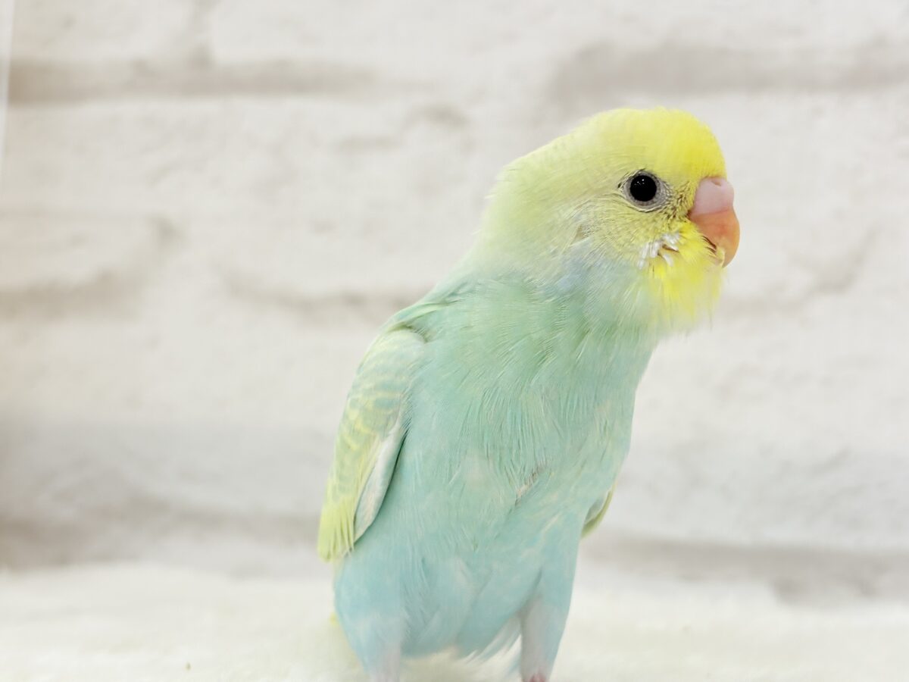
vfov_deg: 28.0
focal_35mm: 52
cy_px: 341
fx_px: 1365
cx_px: 454
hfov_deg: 36.8
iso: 64
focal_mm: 5.96
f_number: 1.6
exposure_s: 1/100
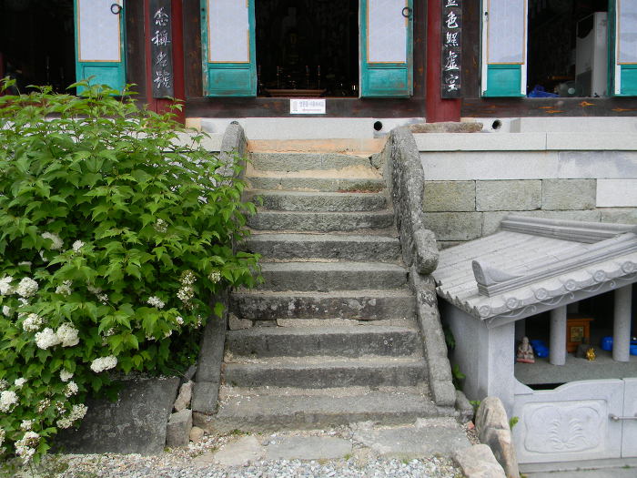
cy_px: 239
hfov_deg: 63.4
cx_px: 318
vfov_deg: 49.7
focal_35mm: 28
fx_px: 515
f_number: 3.5
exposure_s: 1/467
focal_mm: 5
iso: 80
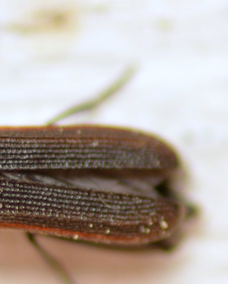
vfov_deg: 6.8
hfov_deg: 5.5
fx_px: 2386
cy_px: 176
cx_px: -7
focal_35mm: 283
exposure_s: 1/320
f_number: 5.6
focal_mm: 100
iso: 400
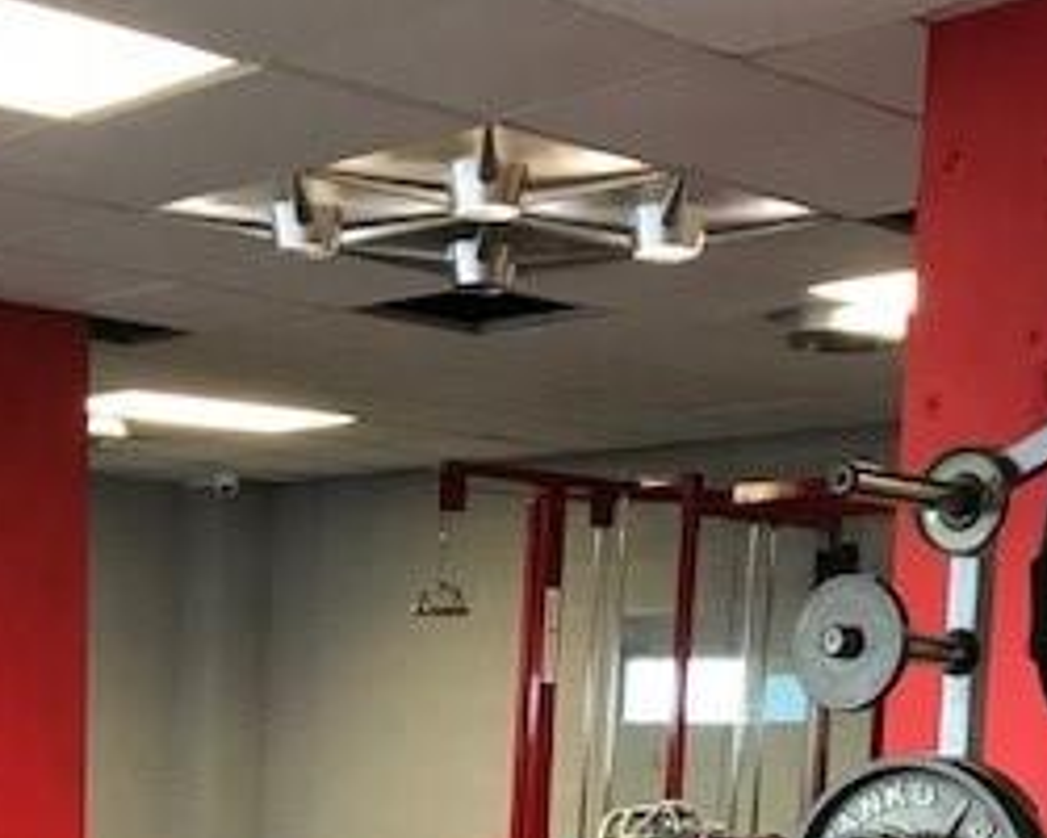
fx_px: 2169
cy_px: 1035
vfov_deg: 20.3
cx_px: 239
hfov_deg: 26.7
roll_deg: +1.1
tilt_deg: -8.1
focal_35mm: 70
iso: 40
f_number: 1.8
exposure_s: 1/17
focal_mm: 3.99
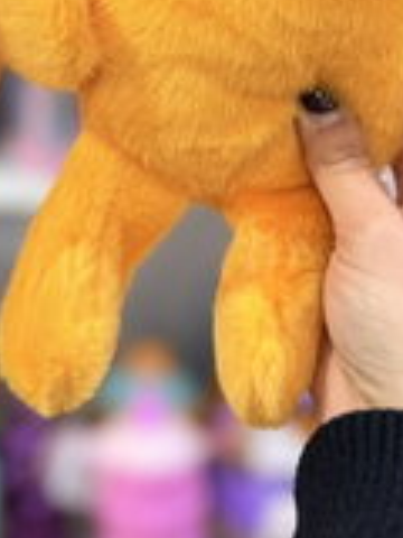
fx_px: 1242
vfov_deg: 22.3
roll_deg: +0.4
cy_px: -126
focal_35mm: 80
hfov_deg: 18.1
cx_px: 37
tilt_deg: -0.9
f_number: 1.78
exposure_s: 1/50
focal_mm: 6.76
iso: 200
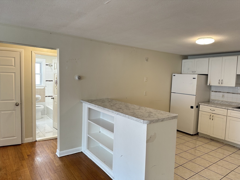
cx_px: 120
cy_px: 90
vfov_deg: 56.8
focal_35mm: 24
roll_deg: -2.8
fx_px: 166
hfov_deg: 71.6
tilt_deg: -2.6
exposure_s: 1/60
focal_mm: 6.86
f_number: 1.78
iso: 160
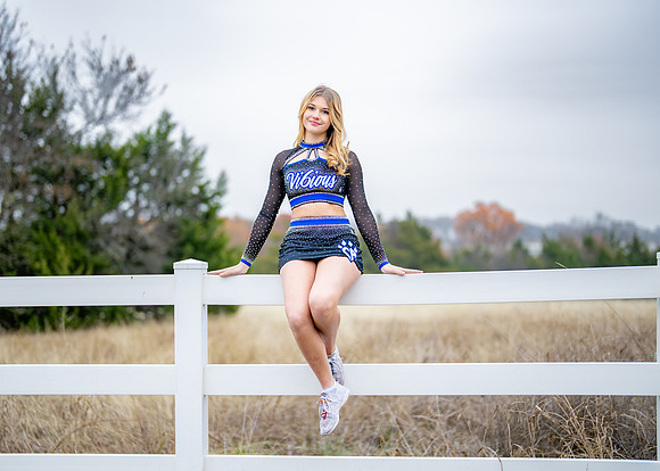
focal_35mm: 56
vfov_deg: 25.5
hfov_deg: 35.2
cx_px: 314
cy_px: 232
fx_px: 1042
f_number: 1.2
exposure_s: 1/800
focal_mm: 50
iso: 500
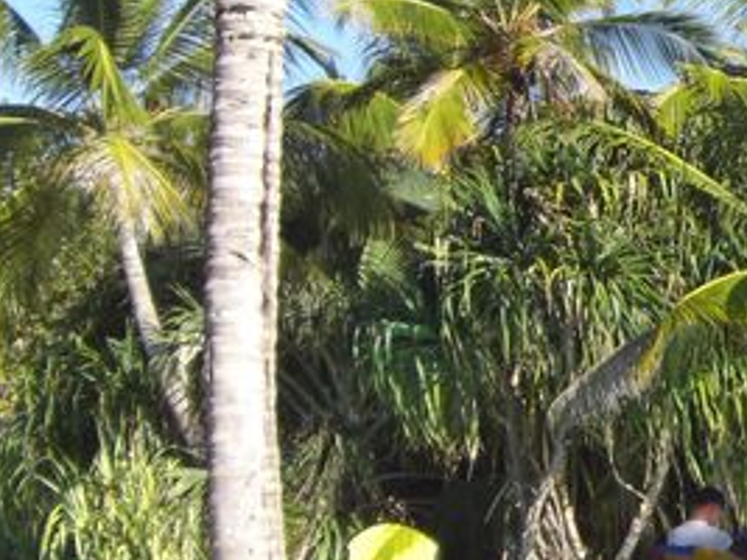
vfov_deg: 10.1
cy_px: 146
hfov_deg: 13.0
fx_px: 3149
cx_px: 1044
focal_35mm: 146
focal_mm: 6.2
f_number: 2.7
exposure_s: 1/800
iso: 64
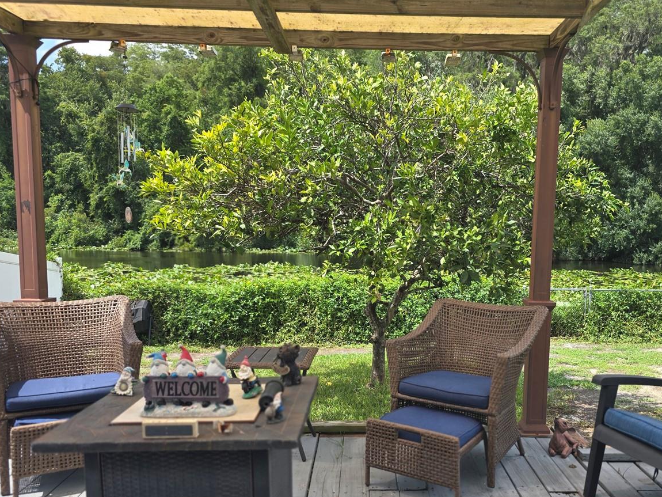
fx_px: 612
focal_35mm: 32
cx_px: 390
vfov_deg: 44.0
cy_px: 298
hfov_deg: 56.5
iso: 12
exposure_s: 1/365
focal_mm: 6.3
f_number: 1.7
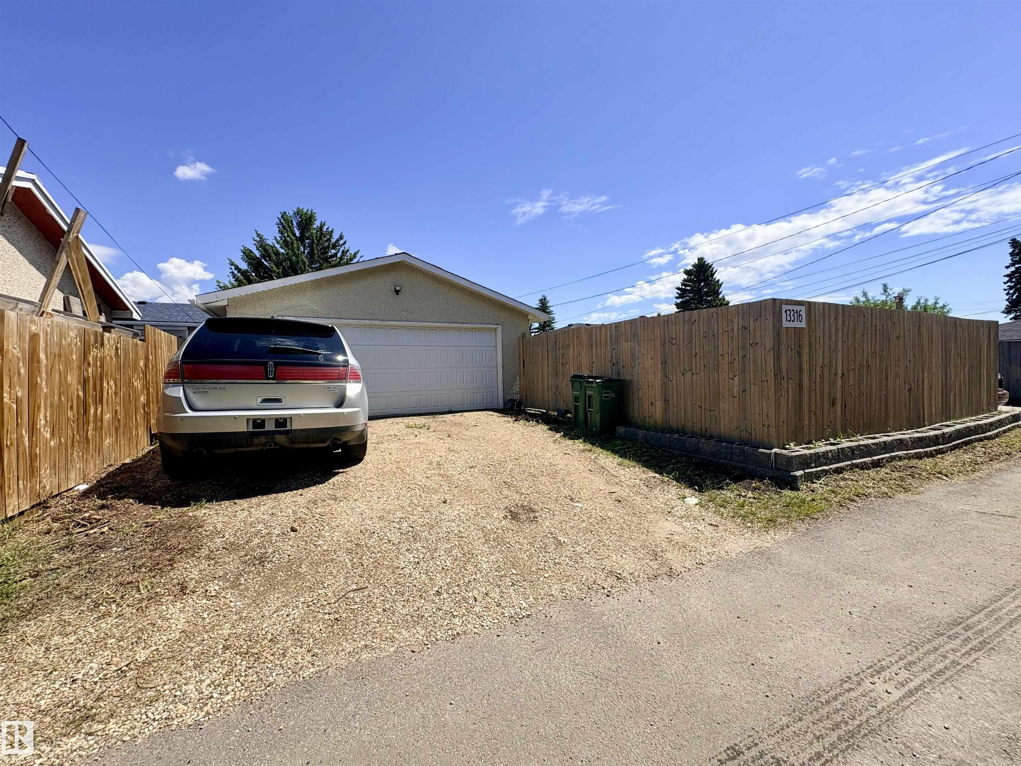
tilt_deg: -0.5
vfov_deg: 85.7
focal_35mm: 14
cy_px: 383
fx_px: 413
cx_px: 510
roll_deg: +2.5
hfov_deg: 102.1
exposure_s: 1/2083
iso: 50
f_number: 2.2
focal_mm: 2.22
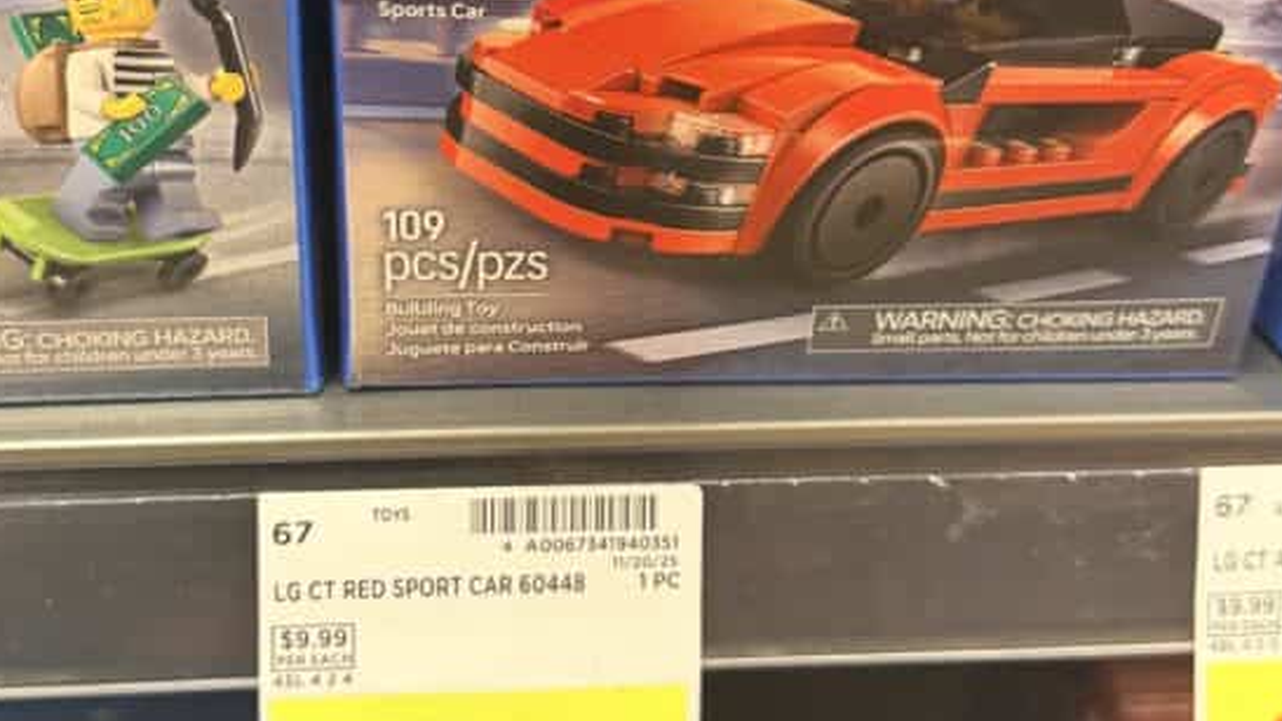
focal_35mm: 49
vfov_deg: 24.3
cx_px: 587
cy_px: 242
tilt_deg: -33.8
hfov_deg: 42.1
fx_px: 1666
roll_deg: -2.0
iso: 200
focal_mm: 6.76
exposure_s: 1/42
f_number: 1.78
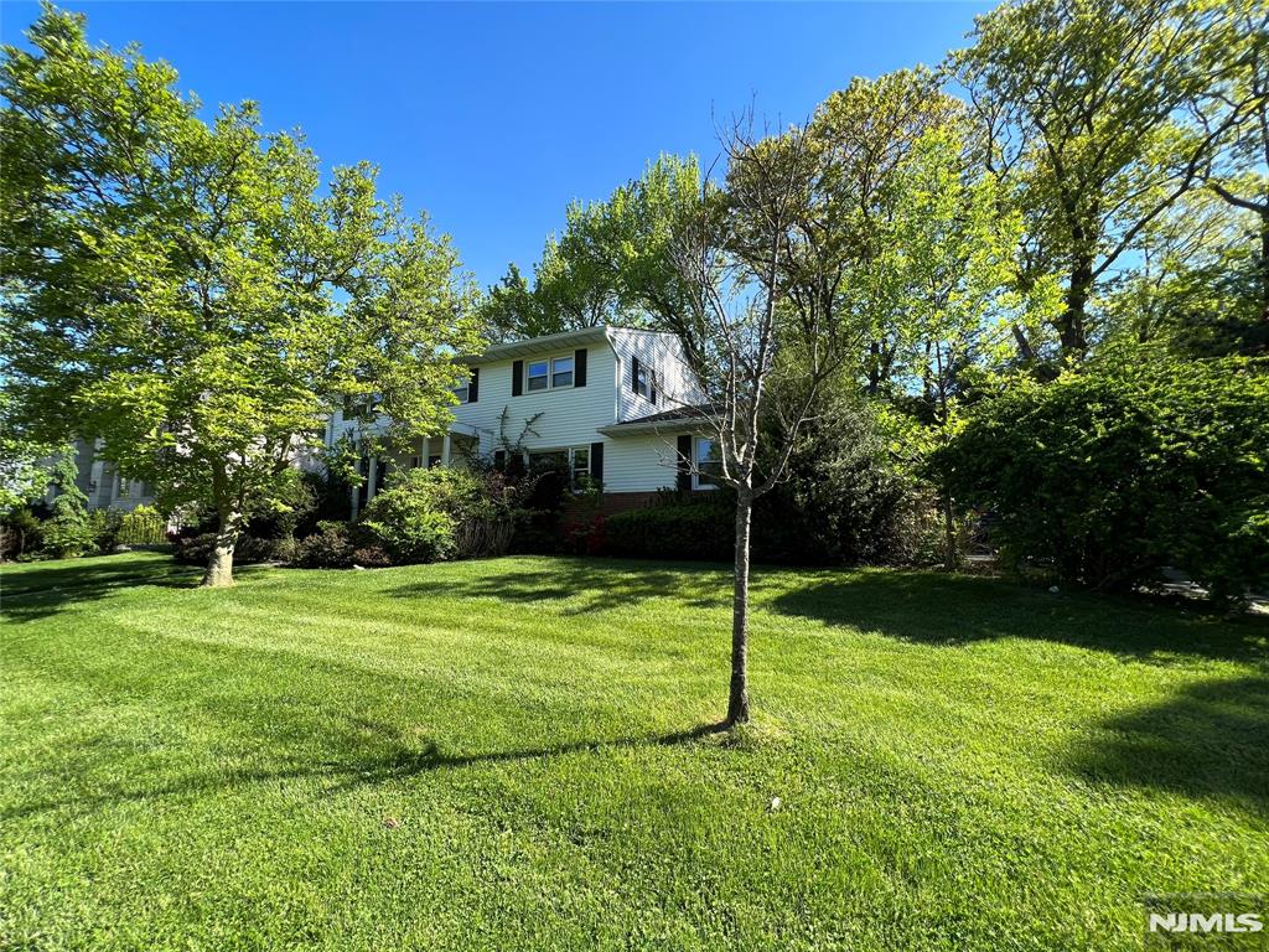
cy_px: 476
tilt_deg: +6.1
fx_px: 477
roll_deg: +0.1
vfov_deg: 89.9
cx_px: 634
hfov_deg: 106.2
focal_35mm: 13
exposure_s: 1/464
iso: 32
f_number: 1.8
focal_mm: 1.57
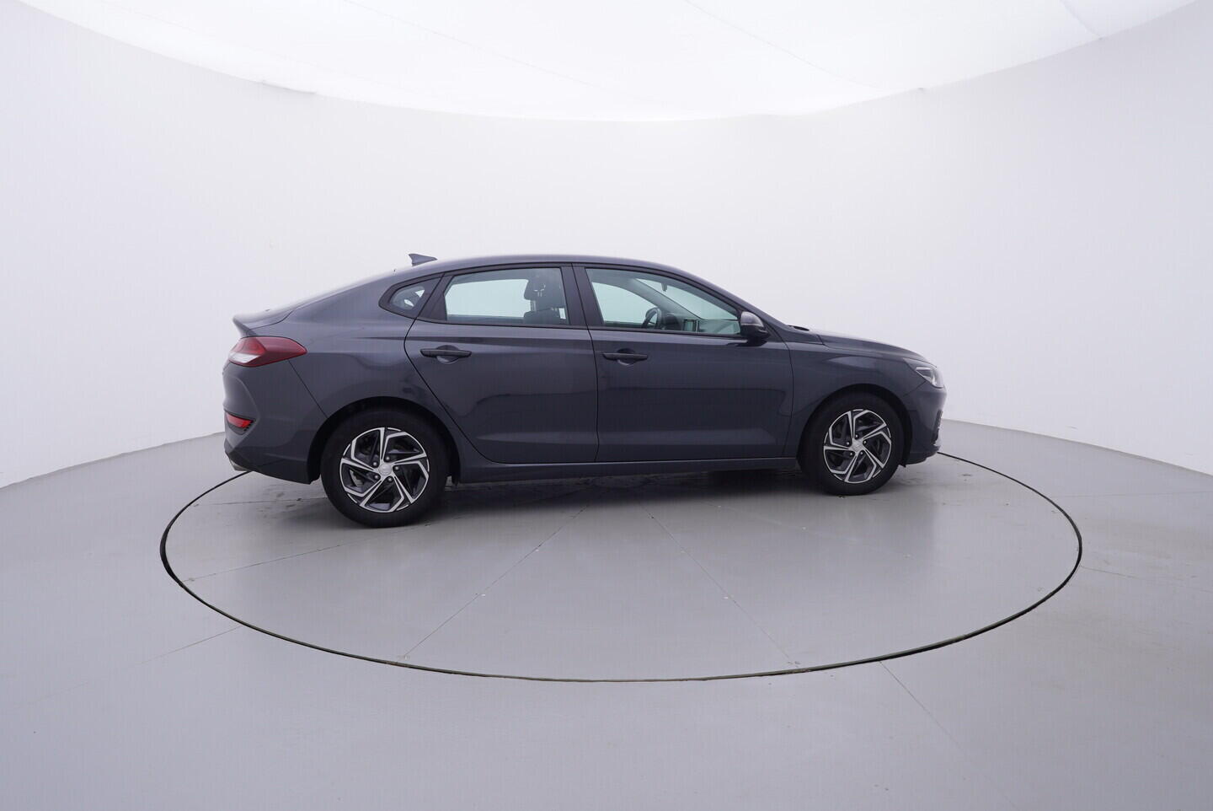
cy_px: 406
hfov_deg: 77.3
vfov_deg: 56.2
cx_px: 606
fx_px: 759
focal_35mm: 22
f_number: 5
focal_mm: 15
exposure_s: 1/80
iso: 200
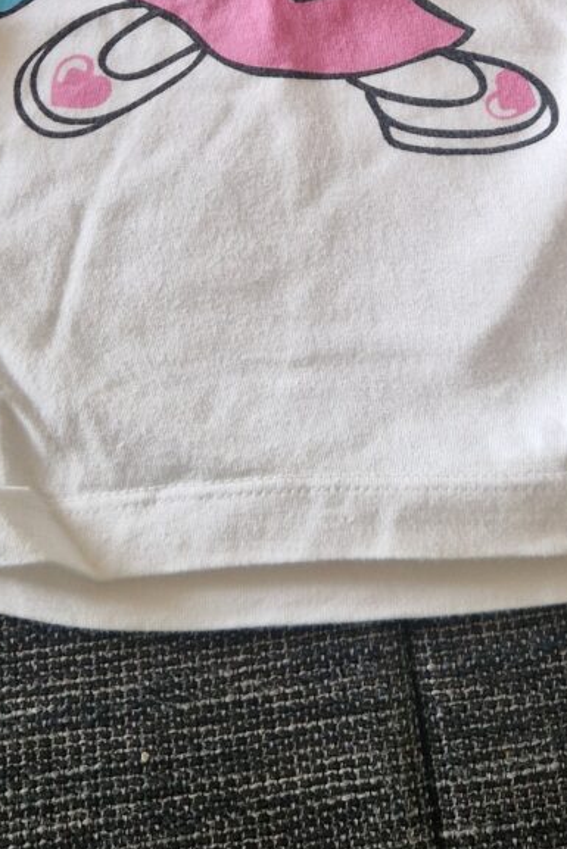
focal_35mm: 58
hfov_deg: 23.3
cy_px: 37
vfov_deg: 32.2
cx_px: 349
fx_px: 1369
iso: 100
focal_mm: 5.4
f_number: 1.8
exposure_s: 1/100
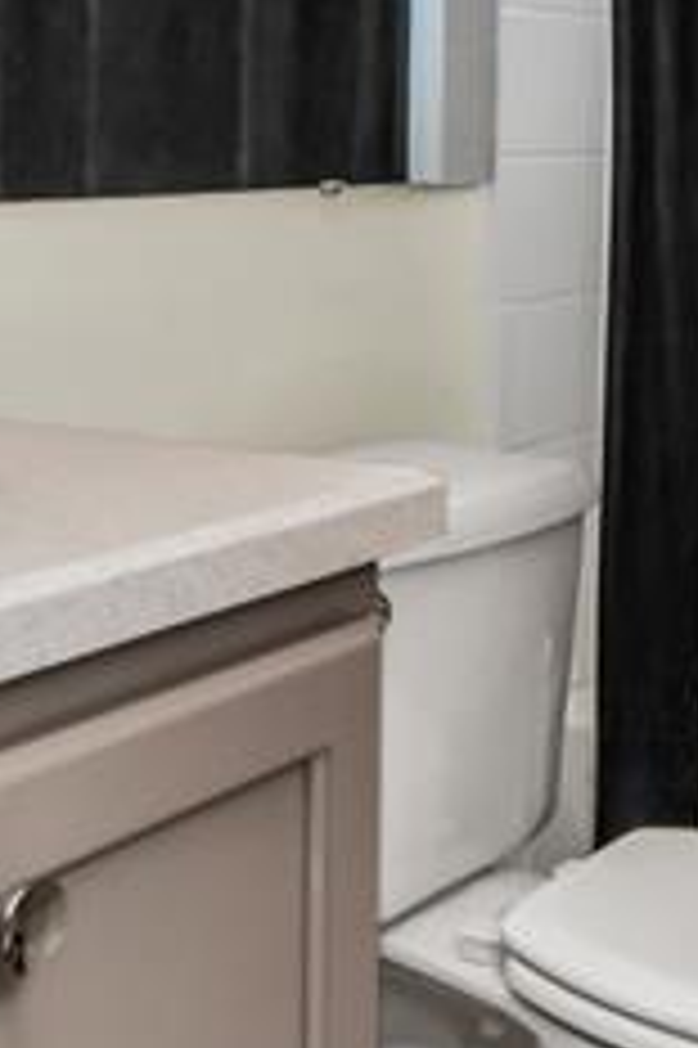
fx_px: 1922
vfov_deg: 28.5
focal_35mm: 66
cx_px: 572
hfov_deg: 20.3
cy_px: -22
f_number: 7.1
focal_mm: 10
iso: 100
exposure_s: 1/15
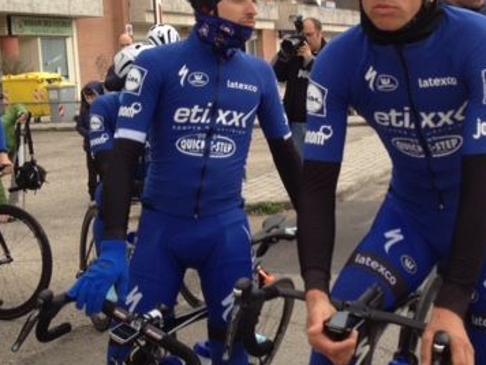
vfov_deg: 23.2
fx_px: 885
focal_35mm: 63
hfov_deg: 30.3
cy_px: 126
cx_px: 354
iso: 50
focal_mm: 4.28
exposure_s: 1/128
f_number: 2.4
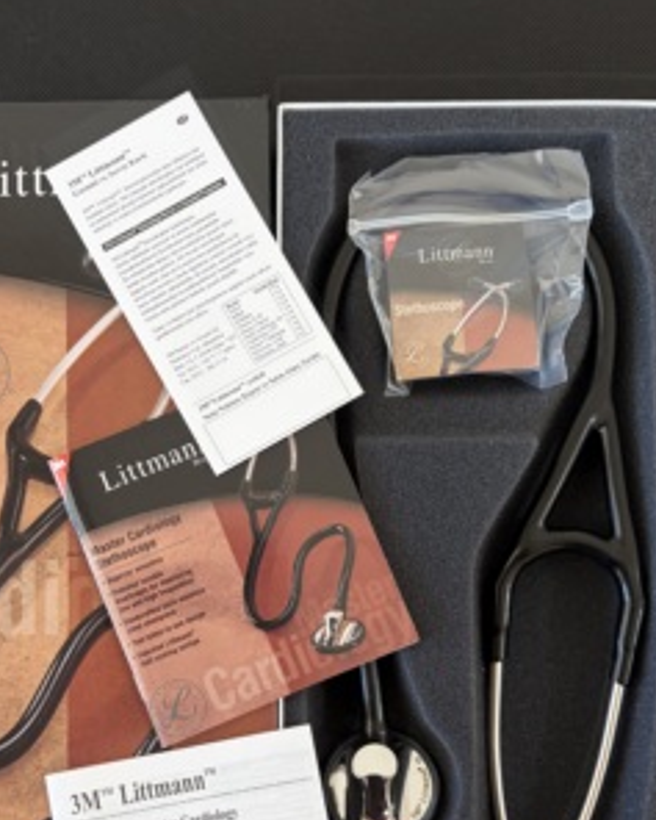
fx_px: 897
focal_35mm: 37
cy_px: 521
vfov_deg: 48.5
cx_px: 282
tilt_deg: -87.3
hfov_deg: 40.1
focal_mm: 5.96
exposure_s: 1/77
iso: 125
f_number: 1.6
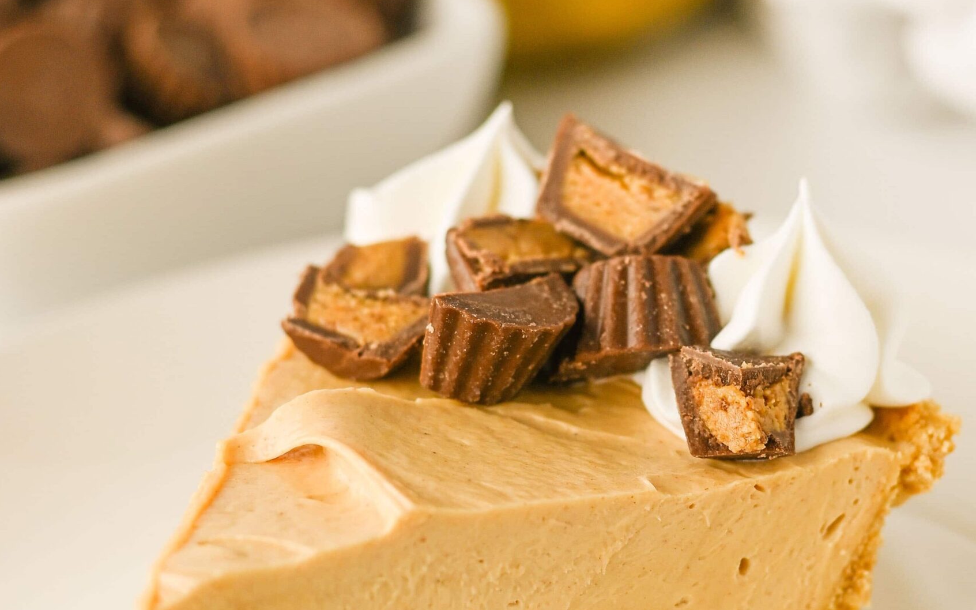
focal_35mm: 77
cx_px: 489
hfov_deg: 26.8
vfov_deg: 16.9
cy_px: 336
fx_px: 2048
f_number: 3.5
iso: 160
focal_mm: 50
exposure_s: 1/160
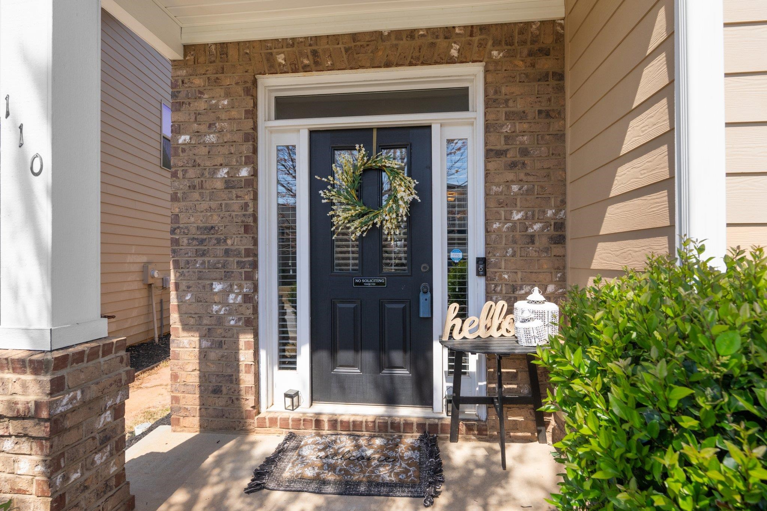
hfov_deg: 86.9
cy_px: 256
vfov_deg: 64.5
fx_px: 405
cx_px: 384
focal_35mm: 19
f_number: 8
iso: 250
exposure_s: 1/400
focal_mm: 19
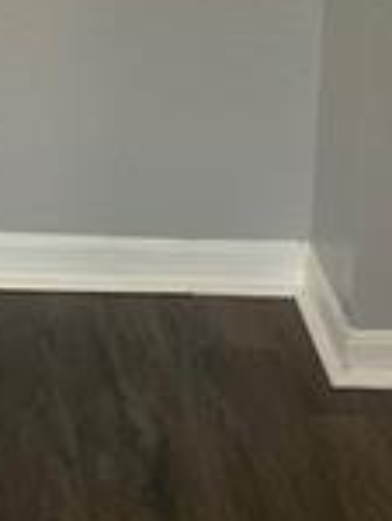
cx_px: -108
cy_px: -354
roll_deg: -1.8
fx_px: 2002
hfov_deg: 10.9
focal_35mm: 133
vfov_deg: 13.6
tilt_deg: -6.0
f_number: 1.8
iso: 80
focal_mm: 4.25
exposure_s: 1/60
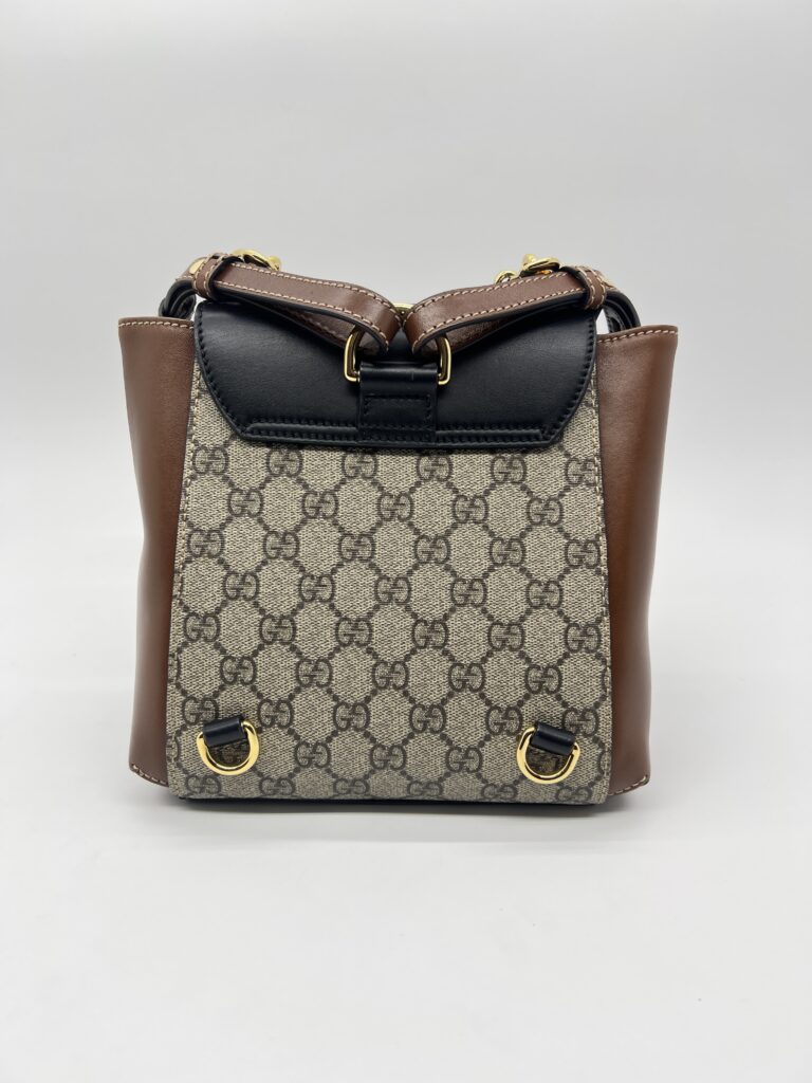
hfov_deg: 53.1
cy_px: 542
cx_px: 406
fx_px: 813
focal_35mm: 26
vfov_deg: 67.3
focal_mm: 5.7
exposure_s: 1/131
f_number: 1.5
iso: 32
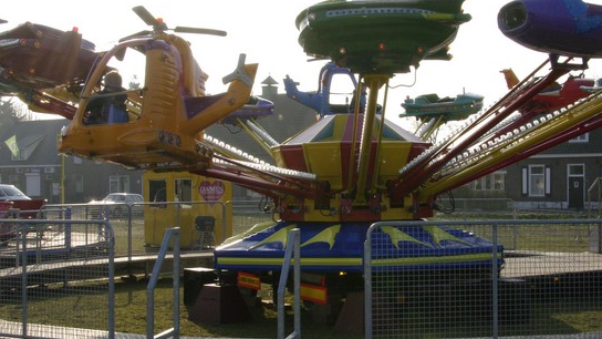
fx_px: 958
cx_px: 330
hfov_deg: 34.9
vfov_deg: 20.0
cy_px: 192
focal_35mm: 60
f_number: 22
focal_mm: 26
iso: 800
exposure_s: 1/180
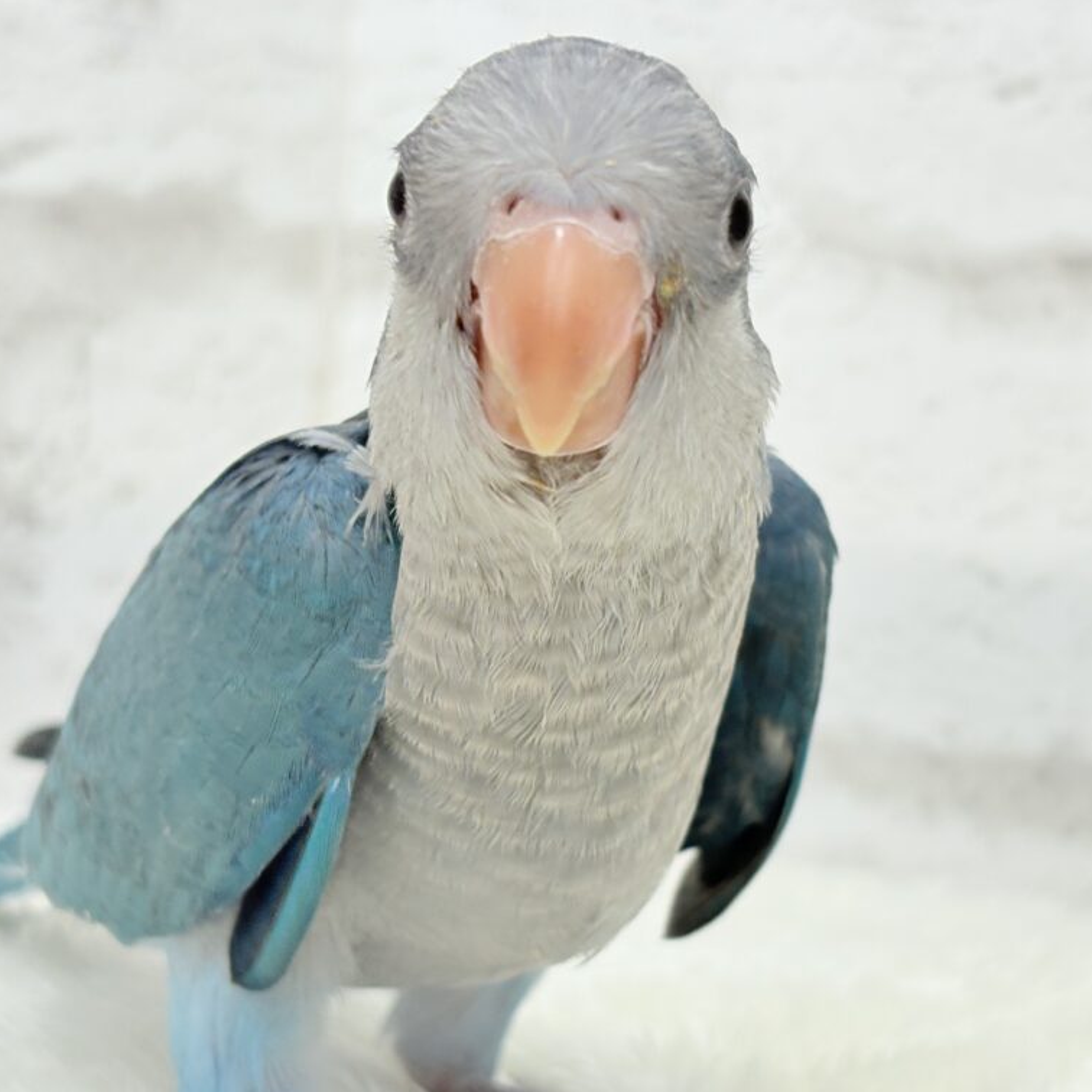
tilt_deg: -4.8
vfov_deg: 23.7
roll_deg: -2.8
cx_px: 675
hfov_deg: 23.6
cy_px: 598
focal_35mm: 73
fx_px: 2605
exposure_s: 1/50
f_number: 1.6
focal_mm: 5.96
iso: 40
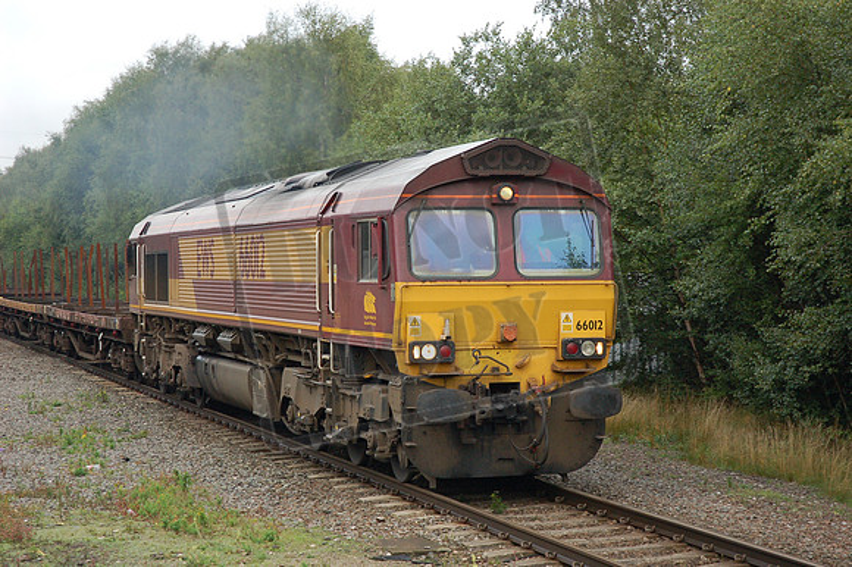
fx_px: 1951
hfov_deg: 24.6
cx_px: 426
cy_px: 284
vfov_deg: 16.5
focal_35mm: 82
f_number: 4.5
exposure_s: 1/400
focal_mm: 55
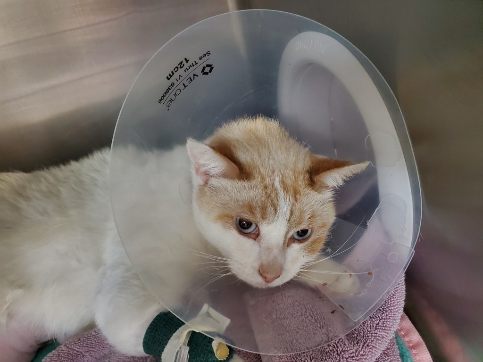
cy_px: 181
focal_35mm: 26
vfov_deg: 53.1
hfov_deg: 67.3
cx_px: 242
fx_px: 363
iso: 640
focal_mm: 4.3
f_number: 1.5
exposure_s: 1/24
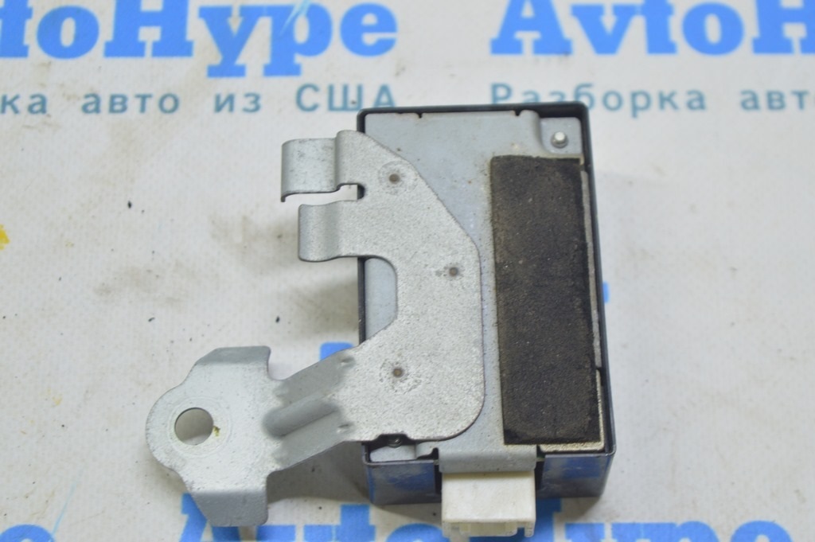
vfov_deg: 17.5
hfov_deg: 26.0
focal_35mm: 78
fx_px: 1764
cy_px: 271
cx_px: 408
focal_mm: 52
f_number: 5.6
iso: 400
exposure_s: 1/20
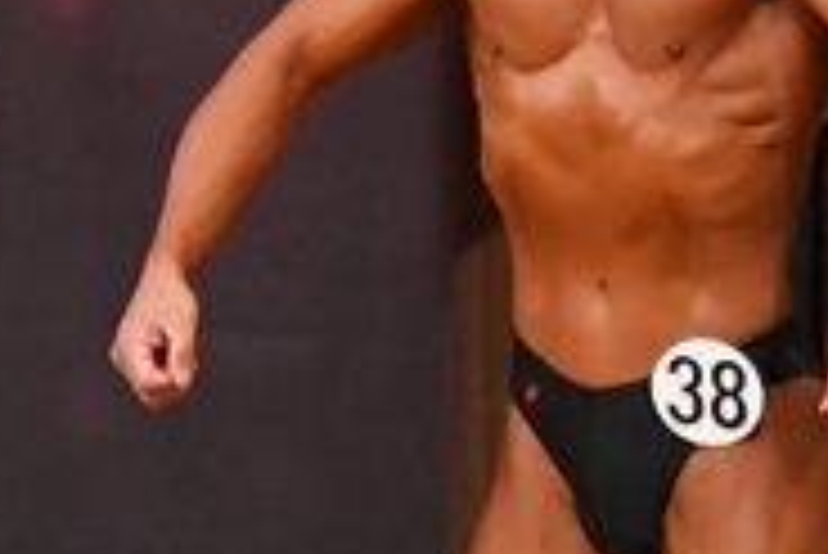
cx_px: 160
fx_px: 26171
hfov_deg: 1.8
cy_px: 378
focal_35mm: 1137
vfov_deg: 1.2
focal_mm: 180
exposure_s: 1/400
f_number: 5.6
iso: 9000
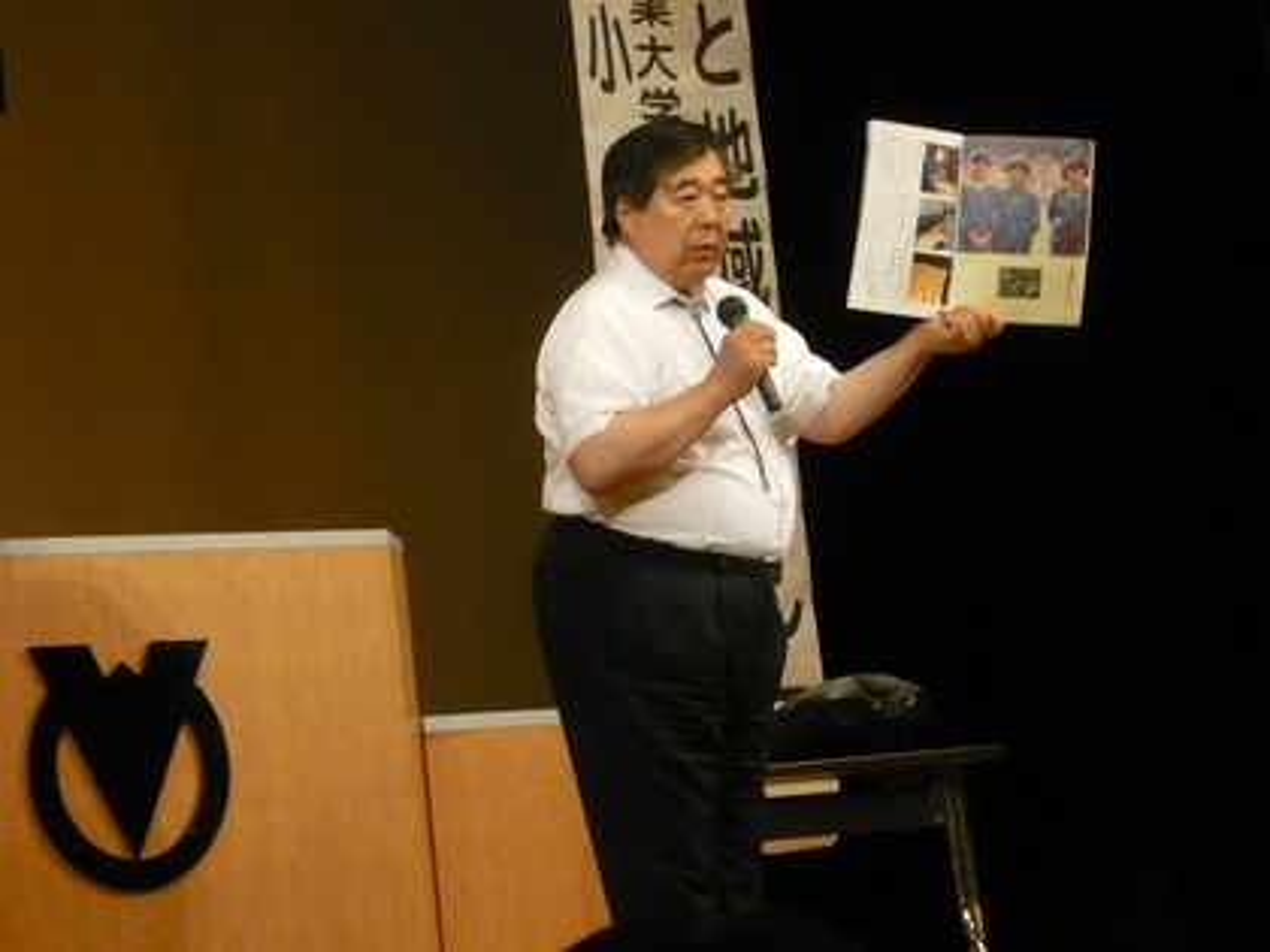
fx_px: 4806
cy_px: 476
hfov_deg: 15.1
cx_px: 635
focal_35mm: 131
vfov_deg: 11.3
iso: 400
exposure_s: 1/25
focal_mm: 13.6
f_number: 4.4
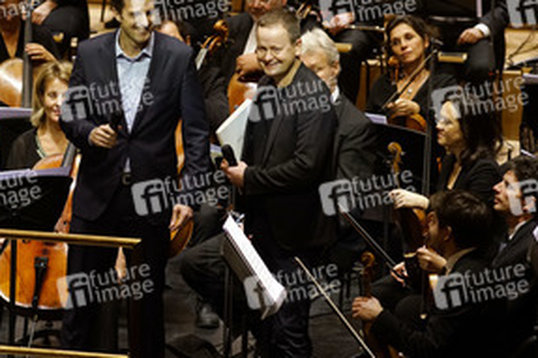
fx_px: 4690
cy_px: 146
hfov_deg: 6.6
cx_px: 130
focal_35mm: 314
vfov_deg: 4.4
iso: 1600
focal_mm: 200
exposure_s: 1/200
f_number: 4
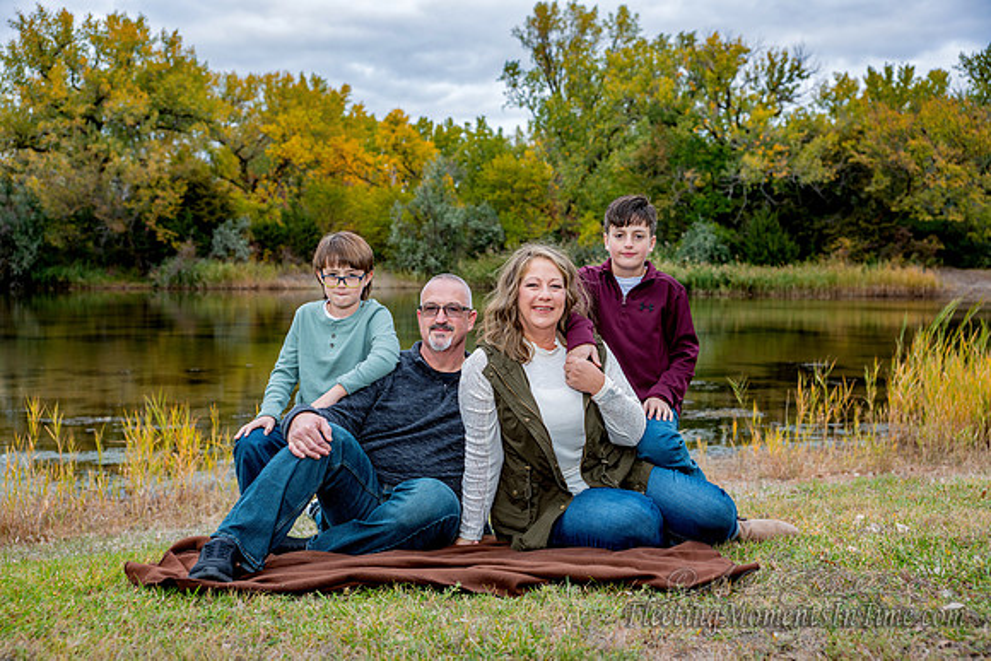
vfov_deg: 29.9
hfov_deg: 43.6
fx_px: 1239
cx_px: 496
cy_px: 330
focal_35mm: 45
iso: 160
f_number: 4
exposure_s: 1/125
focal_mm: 45
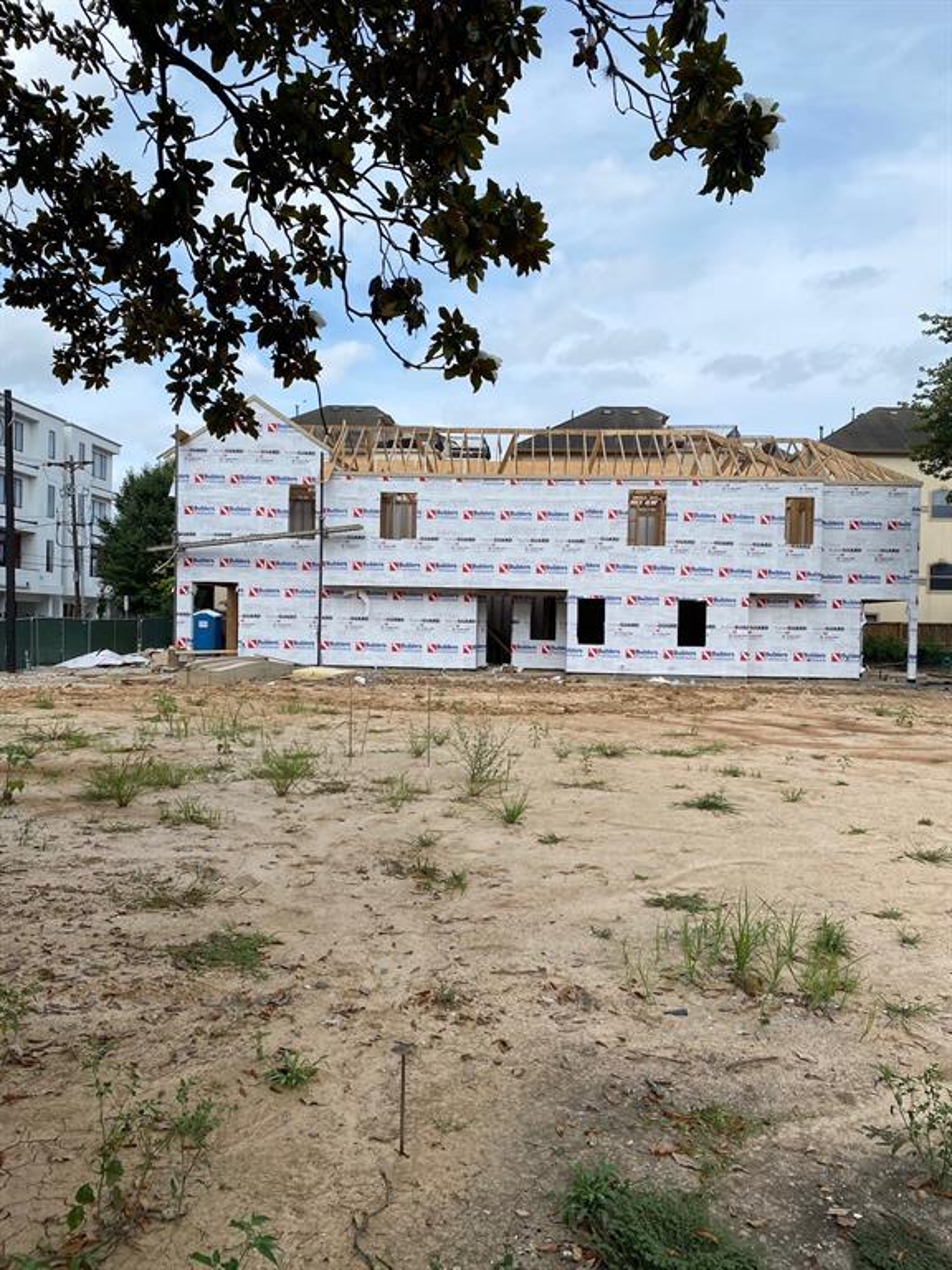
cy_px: 635
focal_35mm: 26
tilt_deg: +0.8
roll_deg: -2.1
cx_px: 476
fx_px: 953
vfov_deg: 67.3
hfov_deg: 53.1
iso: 32
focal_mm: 4.25
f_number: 1.8
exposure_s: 1/2890
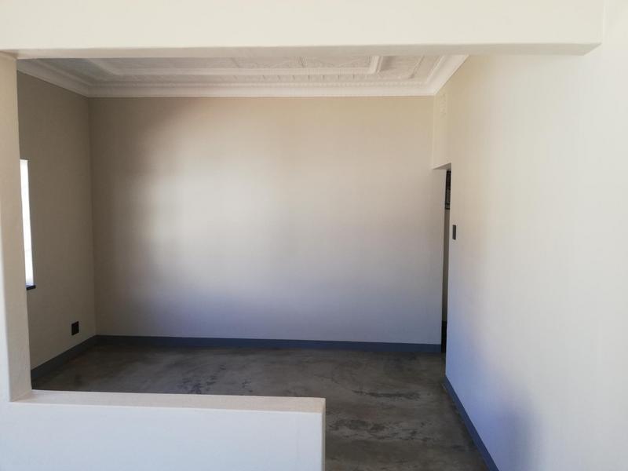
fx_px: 472
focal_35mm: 26
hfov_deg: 67.3
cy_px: 236
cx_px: 314
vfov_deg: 53.1
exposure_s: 1/50
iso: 80
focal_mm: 3.81
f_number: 2.2
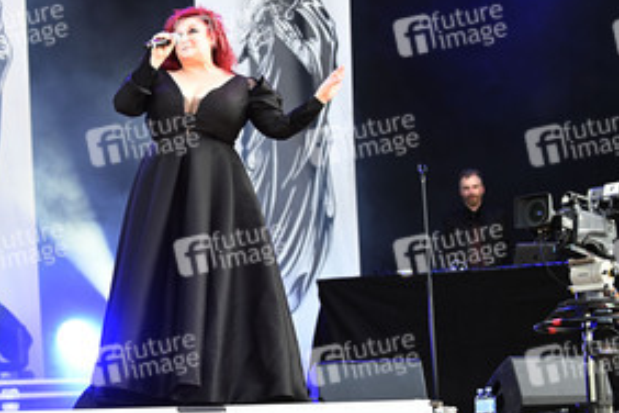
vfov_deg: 12.2
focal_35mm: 112
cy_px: 196
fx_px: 1926
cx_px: 172
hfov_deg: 18.2
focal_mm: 70
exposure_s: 1/400
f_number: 2.8
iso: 320
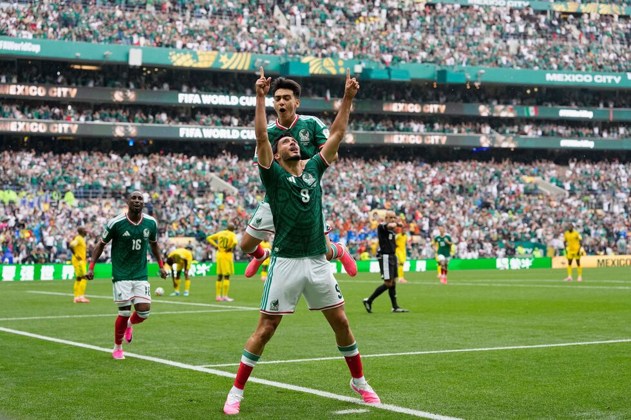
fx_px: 1227
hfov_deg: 28.8
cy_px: 210
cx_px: 316
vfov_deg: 19.4
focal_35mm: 70
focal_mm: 70
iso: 1000
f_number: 3.5
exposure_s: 1/1600
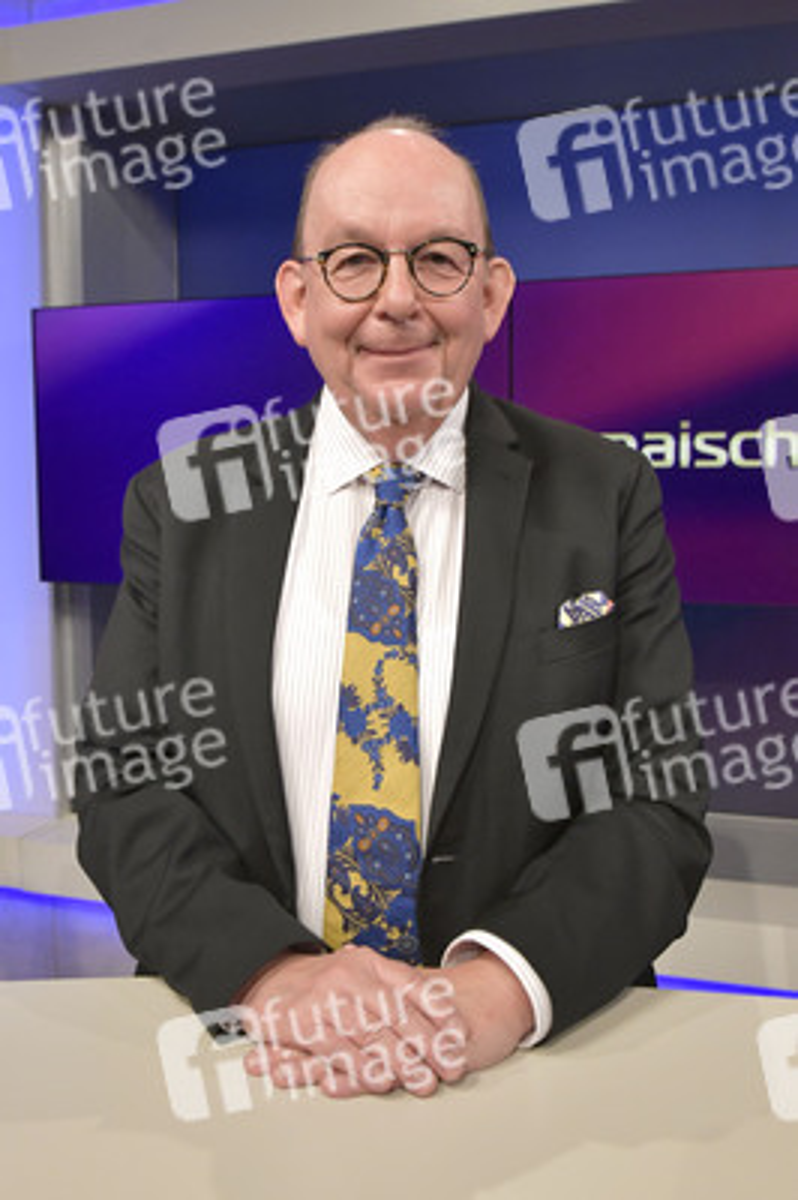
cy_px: 600
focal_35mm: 26
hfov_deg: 49.5
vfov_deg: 69.4
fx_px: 866
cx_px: 399
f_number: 6.3
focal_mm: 26
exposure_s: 1/200
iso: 2500
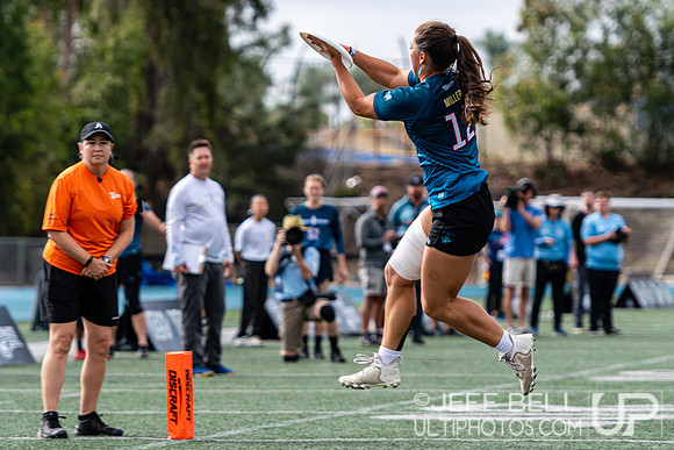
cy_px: 225
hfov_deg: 8.2
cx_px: 383
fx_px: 4699
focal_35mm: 251
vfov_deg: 5.5
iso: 100
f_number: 2.8
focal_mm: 145
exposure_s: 1/1000
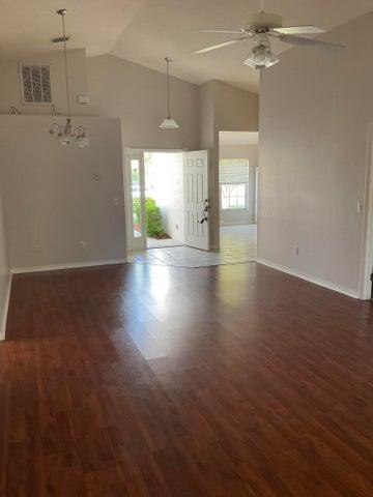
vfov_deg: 61.7
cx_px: 186
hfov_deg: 48.2
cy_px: 248
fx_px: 417
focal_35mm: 29
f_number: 1.8
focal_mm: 3
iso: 80
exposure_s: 1/60
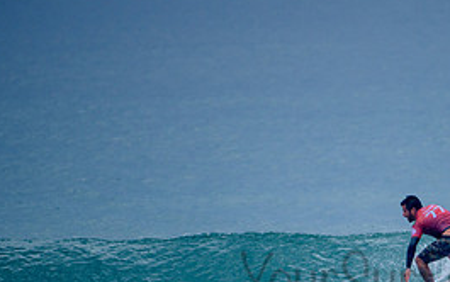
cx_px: 416
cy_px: 262
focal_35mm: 1114
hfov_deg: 1.9
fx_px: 13671
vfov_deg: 1.2
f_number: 5.6
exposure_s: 1/2000
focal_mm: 500
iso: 250
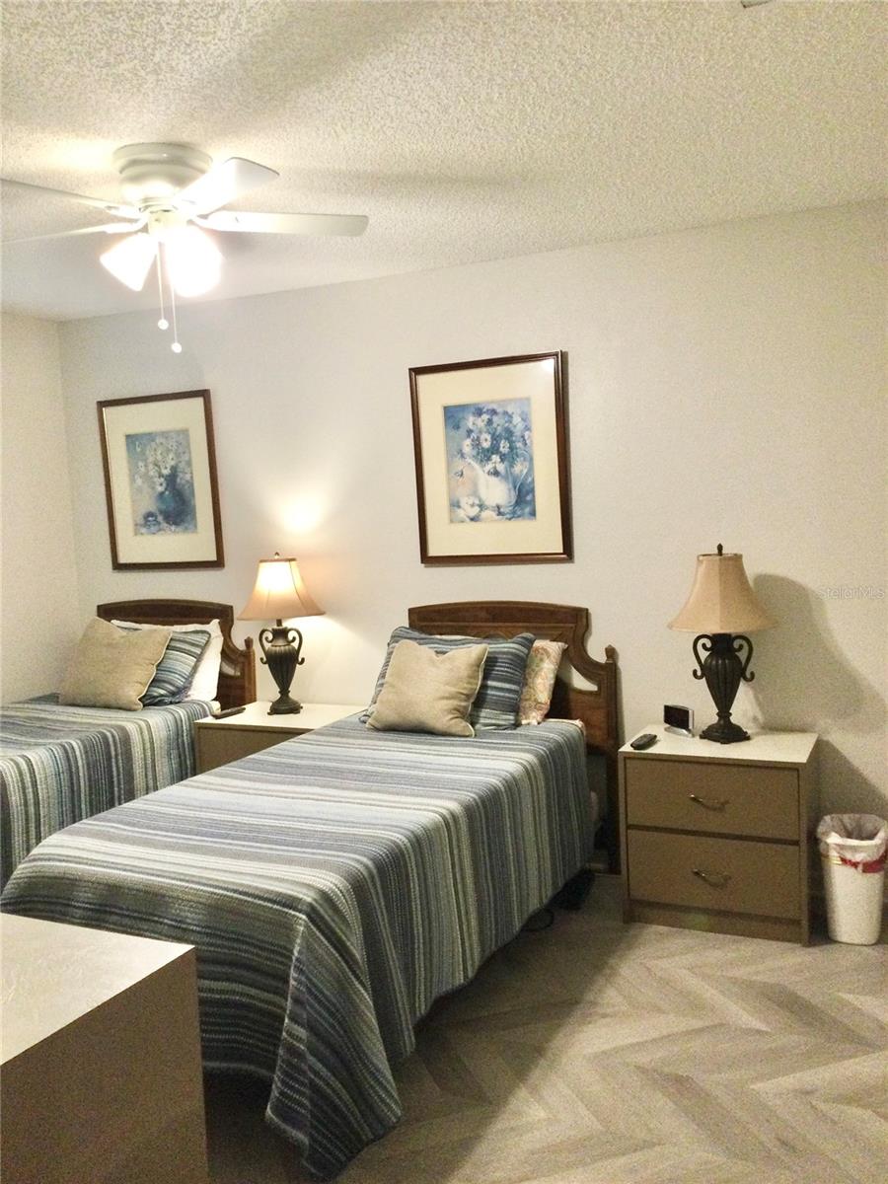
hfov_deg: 45.4
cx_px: 444
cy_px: 592
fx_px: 1060
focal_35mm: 31
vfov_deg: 58.4
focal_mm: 3.3
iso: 160
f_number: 2.4
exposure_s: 1/30
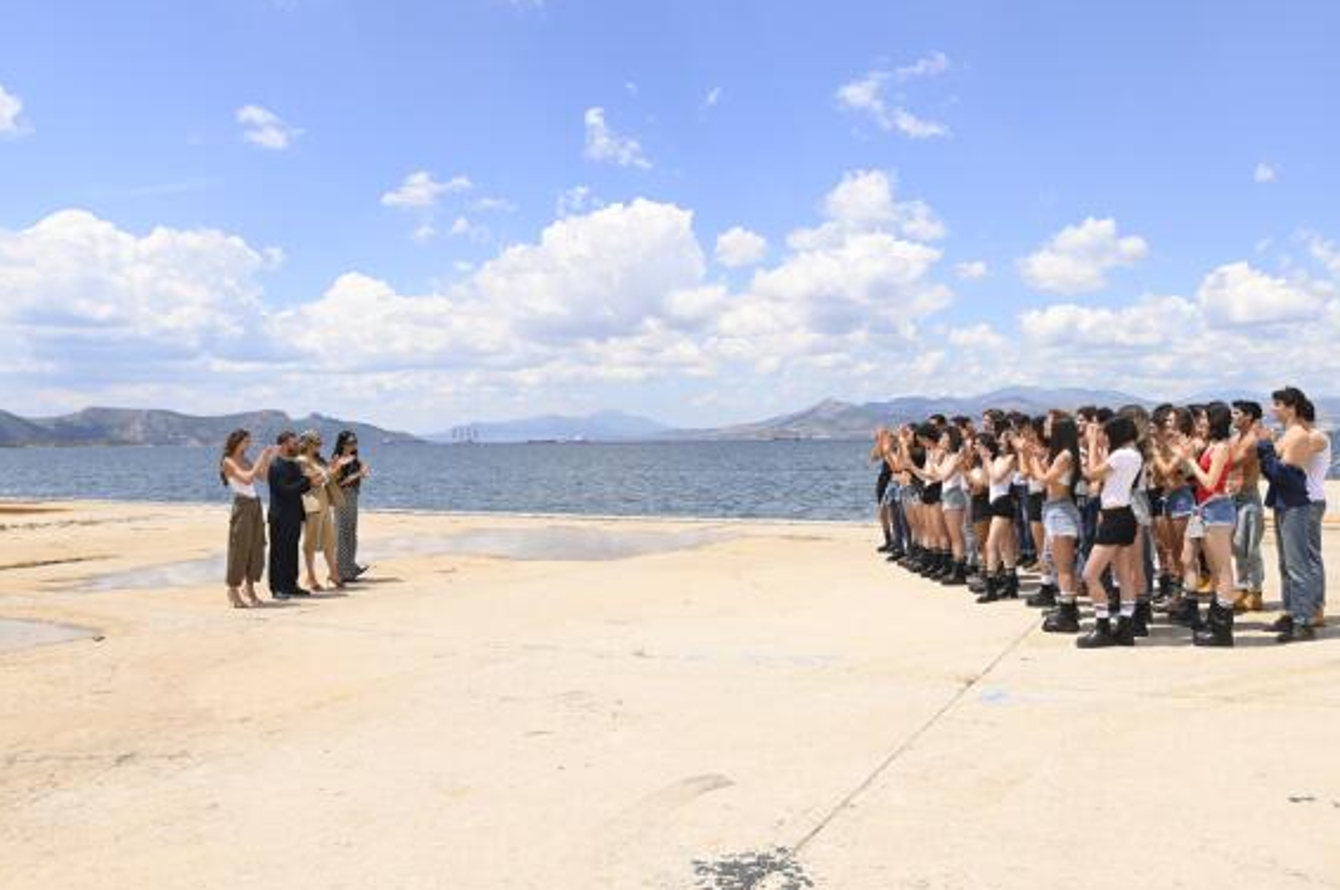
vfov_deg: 46.2
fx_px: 1041
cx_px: 741
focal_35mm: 28
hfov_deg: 65.4
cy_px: 399
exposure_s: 1/320
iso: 100
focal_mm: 24
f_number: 7.1
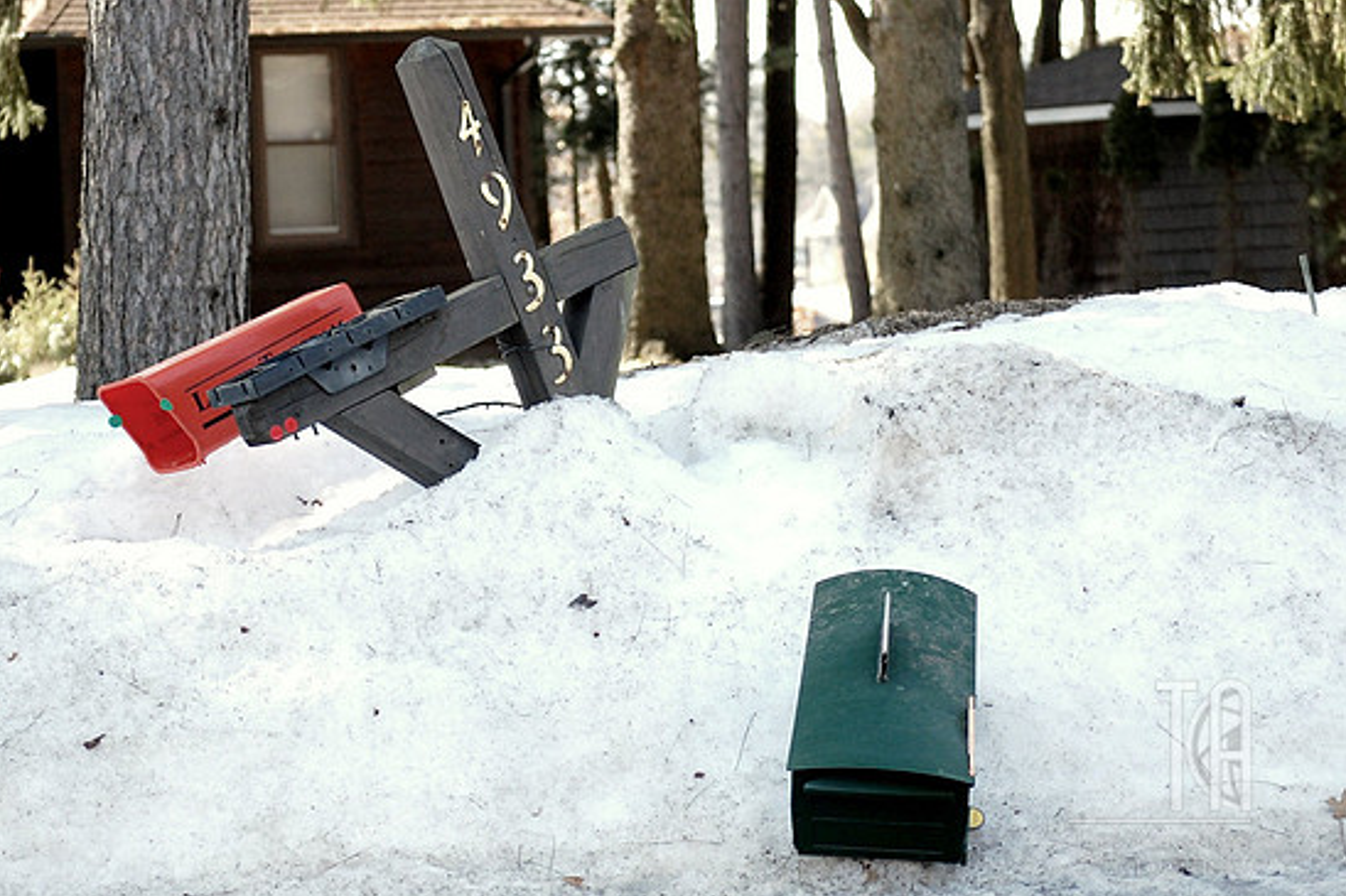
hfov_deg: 18.9
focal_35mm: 108
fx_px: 4037
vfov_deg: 12.7
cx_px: 646
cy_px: 473
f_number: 5.6
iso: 400
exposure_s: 1/500
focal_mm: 68
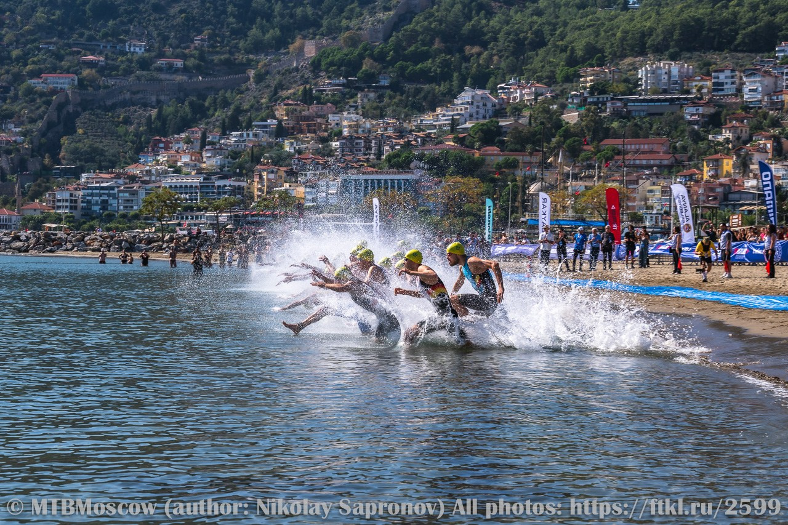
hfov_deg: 27.3
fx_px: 1619
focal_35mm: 74
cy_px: 262
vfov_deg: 18.4
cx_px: 394
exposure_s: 1/500
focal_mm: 74
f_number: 9
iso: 100
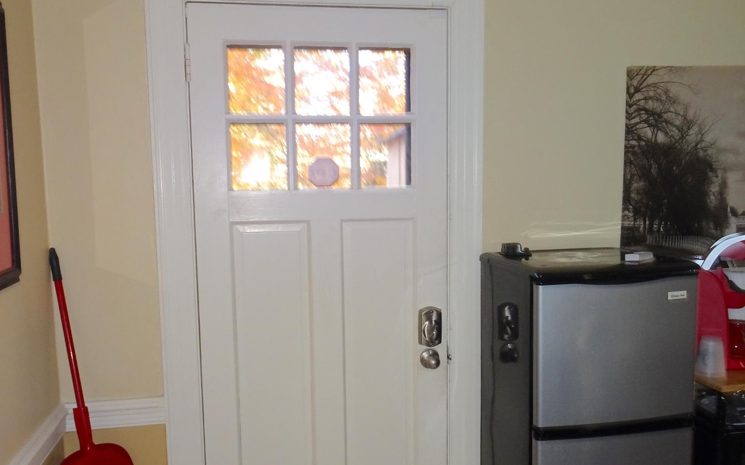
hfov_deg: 56.7
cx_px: 372
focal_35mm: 34
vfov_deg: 37.2
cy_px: 269
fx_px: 690
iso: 200
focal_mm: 4.1
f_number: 3.5
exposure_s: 1/30
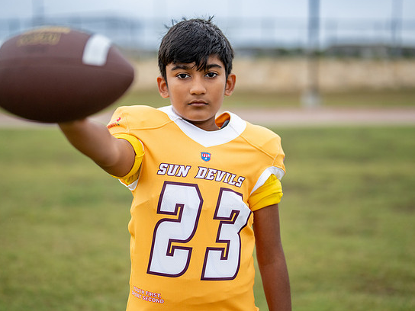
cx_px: 195
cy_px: 151
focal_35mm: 63
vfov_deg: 23.3
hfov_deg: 30.7
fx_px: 755
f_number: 1.2
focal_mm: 50
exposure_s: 1/2000
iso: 320
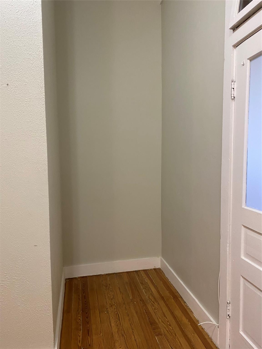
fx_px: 262
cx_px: 131
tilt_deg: -3.7
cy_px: 174
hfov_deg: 53.1
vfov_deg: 67.3
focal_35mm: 26
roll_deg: +0.2
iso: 160
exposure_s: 1/60
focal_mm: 4.25
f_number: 1.8
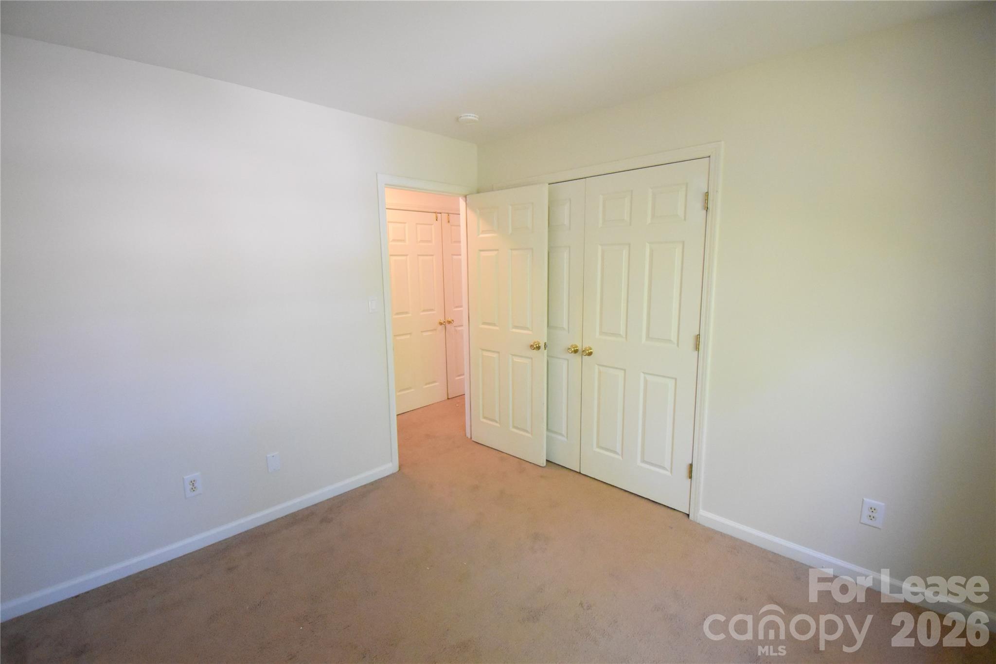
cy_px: 332
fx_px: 415
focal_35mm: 15
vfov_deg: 77.3
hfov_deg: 100.4
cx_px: 498
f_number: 4.5
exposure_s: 1/125
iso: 5600
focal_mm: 10
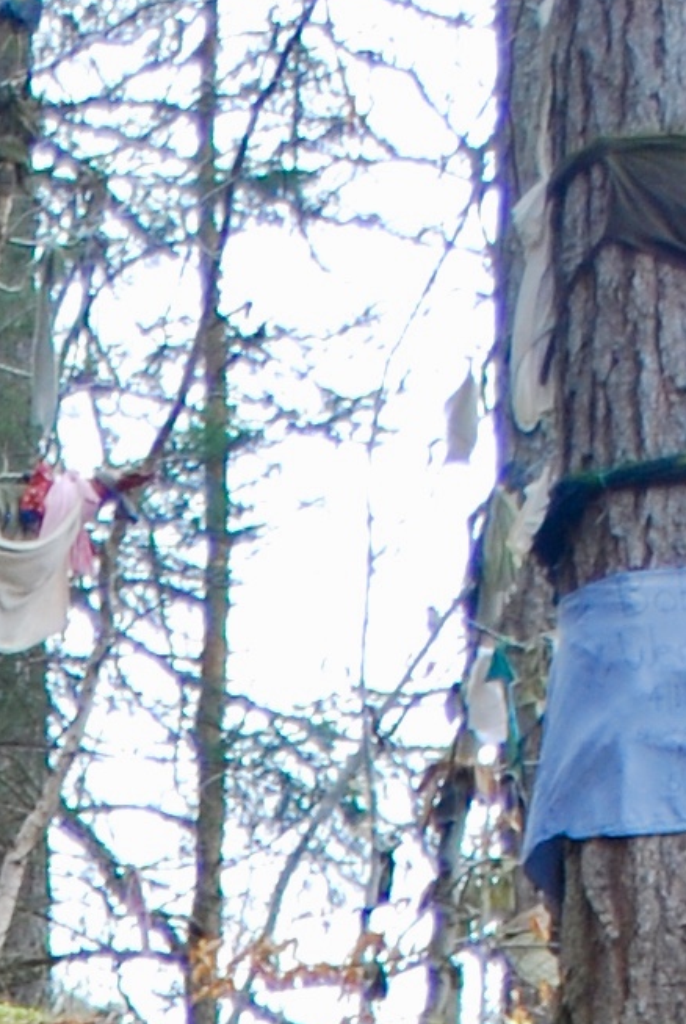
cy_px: 2817
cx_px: -1084
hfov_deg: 6.1
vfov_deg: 8.4
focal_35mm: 213
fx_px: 6069
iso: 200
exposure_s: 1/80
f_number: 4.5
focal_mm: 24
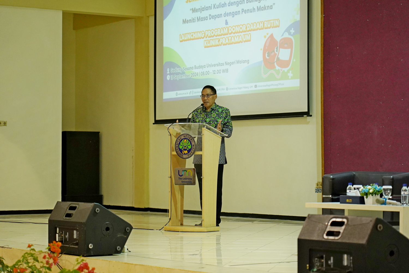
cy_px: 136
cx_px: 204
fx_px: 1193
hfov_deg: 19.5
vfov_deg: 13.0
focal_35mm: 105
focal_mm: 105
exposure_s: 1/200
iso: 3200
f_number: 4
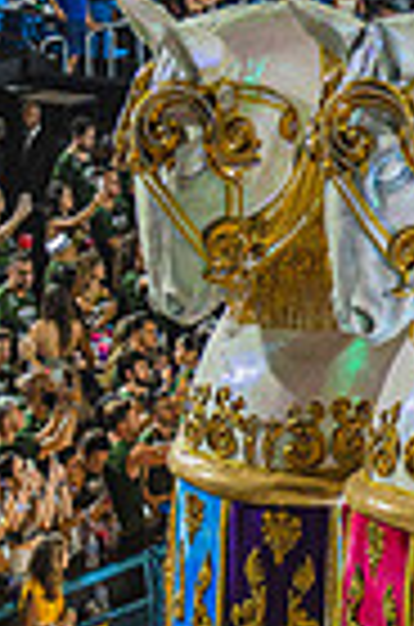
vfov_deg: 7.1
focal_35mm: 292
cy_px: 140
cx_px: 616
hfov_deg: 4.7
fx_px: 5062
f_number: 5
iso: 1600
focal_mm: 90
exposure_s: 1/320
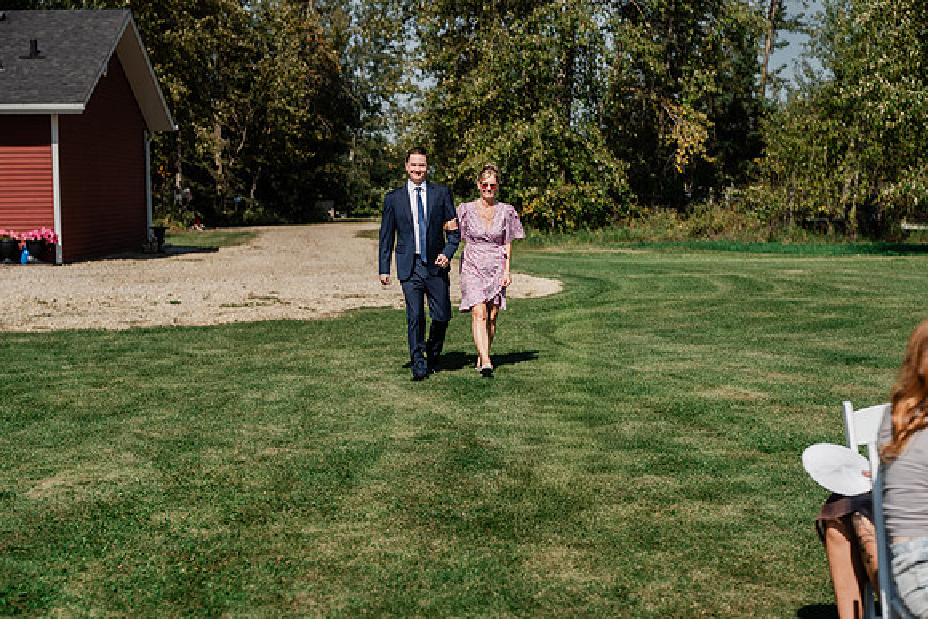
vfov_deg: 19.5
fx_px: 1805
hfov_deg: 28.8
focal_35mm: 70
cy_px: 310
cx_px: 464
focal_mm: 70
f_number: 4
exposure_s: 1/160
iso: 200
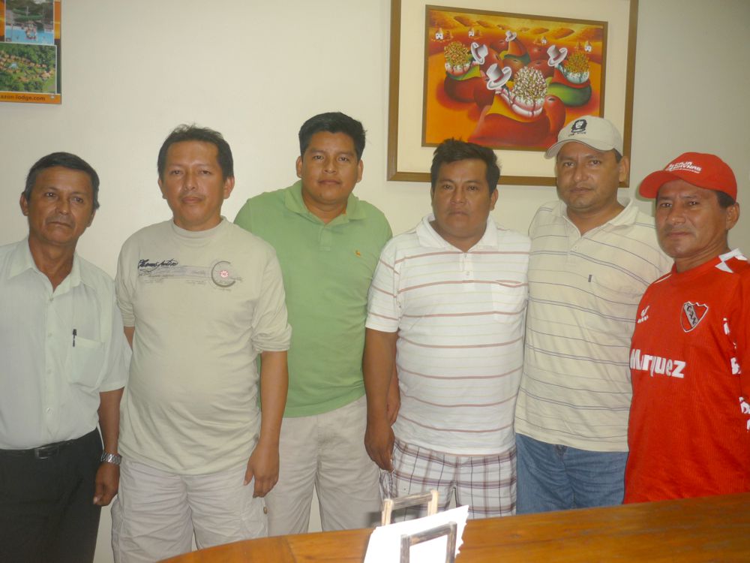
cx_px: 375
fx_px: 715
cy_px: 282
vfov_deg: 42.9
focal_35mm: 33
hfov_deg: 55.4
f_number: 2.8
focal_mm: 5.5
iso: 125
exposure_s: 1/30
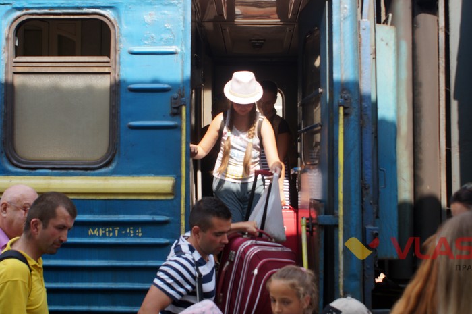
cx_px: 236
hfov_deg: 37.9
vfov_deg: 25.7
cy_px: 157
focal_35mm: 52
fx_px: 688
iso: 100
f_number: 6.3
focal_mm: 35
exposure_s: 1/100
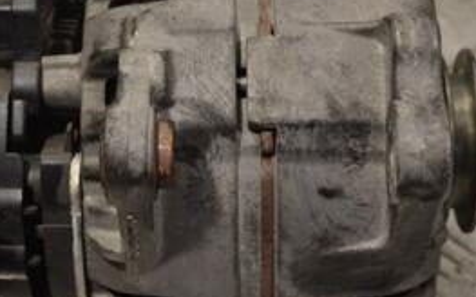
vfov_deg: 12.9
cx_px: 219
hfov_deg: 20.6
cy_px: 121
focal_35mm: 101
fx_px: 1311
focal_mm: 29
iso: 400
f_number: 5.6
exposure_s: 1/125
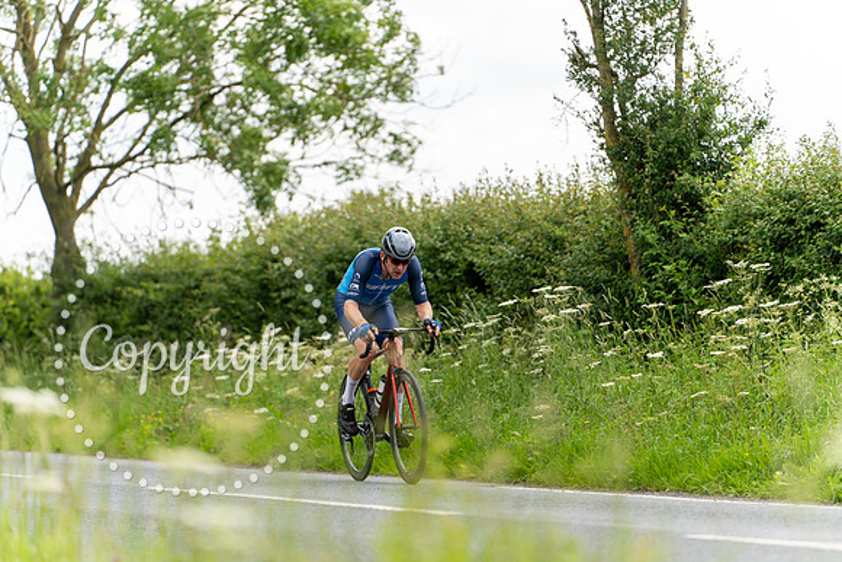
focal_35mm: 180
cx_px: 421
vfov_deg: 7.6
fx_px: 4211
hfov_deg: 11.4
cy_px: 281
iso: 160
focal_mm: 180
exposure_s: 1/1000
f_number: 3.2
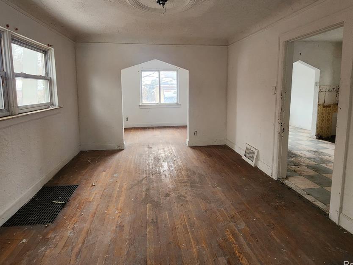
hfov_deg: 94.4
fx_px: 163
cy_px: 108
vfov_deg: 77.4
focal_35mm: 16
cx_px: 169
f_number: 2.2
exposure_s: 1/60
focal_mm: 2.2
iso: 320
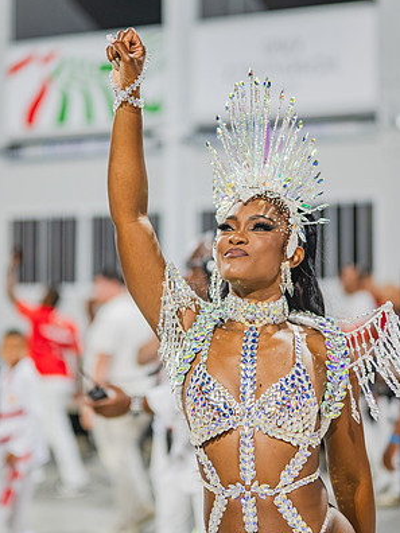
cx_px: 199
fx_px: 1263
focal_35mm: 82
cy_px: 265
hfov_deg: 18.0
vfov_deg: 23.8
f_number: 1.3
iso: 1600
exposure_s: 1/1000
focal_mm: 50
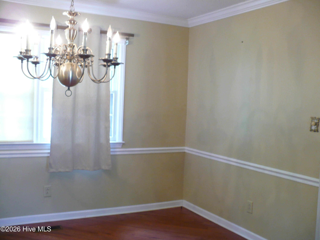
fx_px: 342
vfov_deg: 38.7
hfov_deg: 50.1
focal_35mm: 37
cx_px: 160
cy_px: 120
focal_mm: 6.1
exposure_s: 1/15
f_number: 2.8
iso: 200
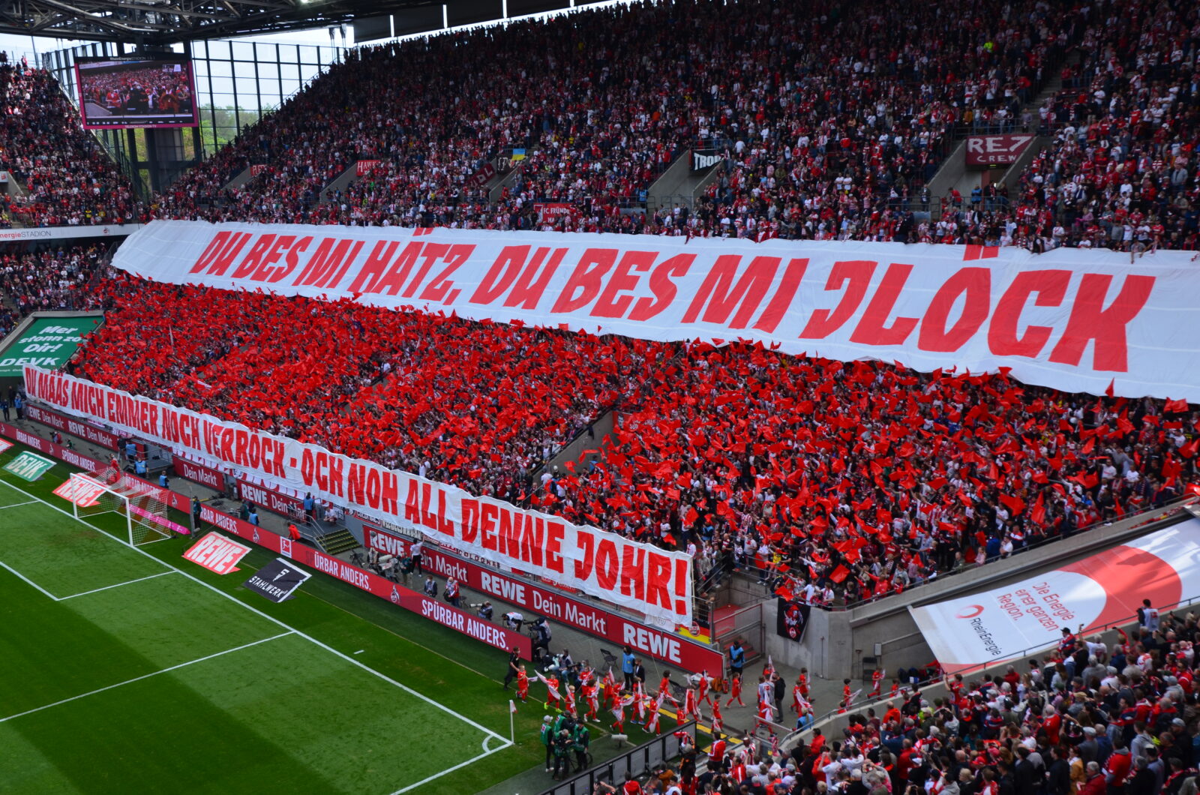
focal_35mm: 36
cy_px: 398
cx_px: 600
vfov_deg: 36.7
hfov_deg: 53.2
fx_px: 1198
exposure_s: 1/200
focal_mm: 24
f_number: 7.1
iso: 200
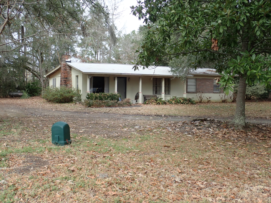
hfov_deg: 46.8
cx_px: 136
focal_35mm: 40
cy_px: 102
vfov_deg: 36.0
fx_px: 313
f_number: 4
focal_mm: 7.34
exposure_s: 1/160
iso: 100
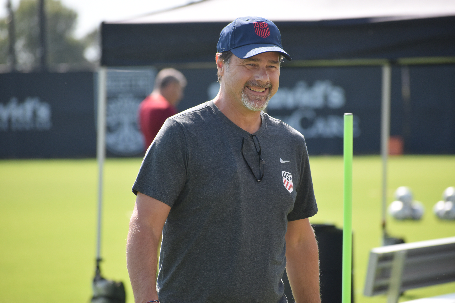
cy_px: 152
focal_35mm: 270
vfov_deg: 5.1
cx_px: 228
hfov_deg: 7.6
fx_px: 3412
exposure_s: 1/1000
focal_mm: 180
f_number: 5.3
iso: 400
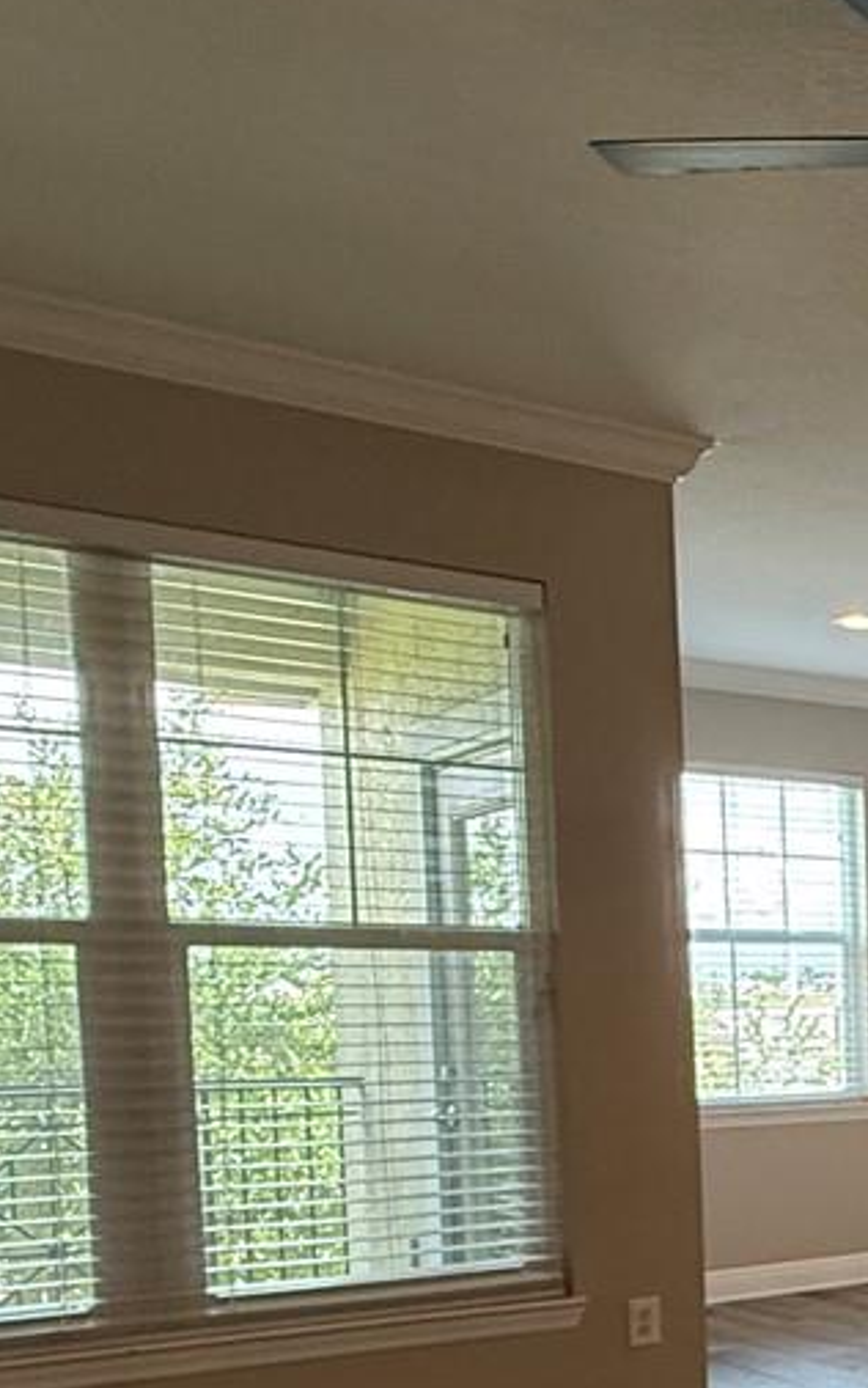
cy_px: 1127
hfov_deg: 21.6
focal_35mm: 47
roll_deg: +0.8
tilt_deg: -4.1
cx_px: 1398
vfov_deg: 40.7
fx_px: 1777
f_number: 2.2
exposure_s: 1/120
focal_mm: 2.22
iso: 250
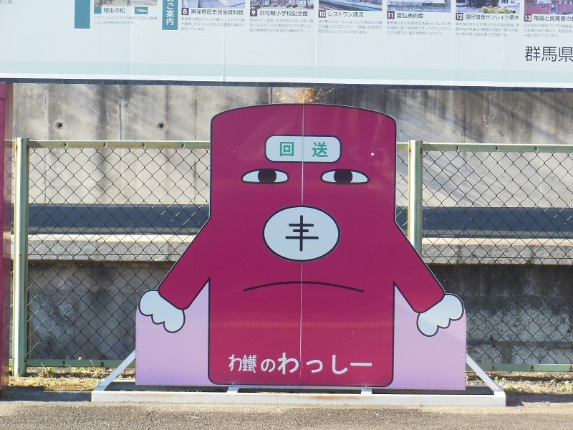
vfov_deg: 7.8
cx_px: 286
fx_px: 3162
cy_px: 215
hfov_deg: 10.4
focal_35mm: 191
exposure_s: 1/250
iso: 320
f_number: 5.9
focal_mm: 34
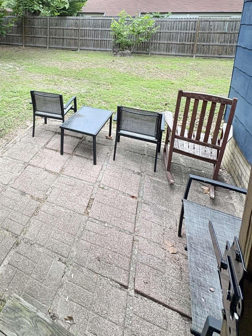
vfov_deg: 64.2
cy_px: 60
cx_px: 50
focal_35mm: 24
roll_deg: -1.3
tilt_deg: -10.3
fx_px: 233
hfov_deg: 53.0
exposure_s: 1/130
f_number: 2.2
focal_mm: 2.22
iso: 80
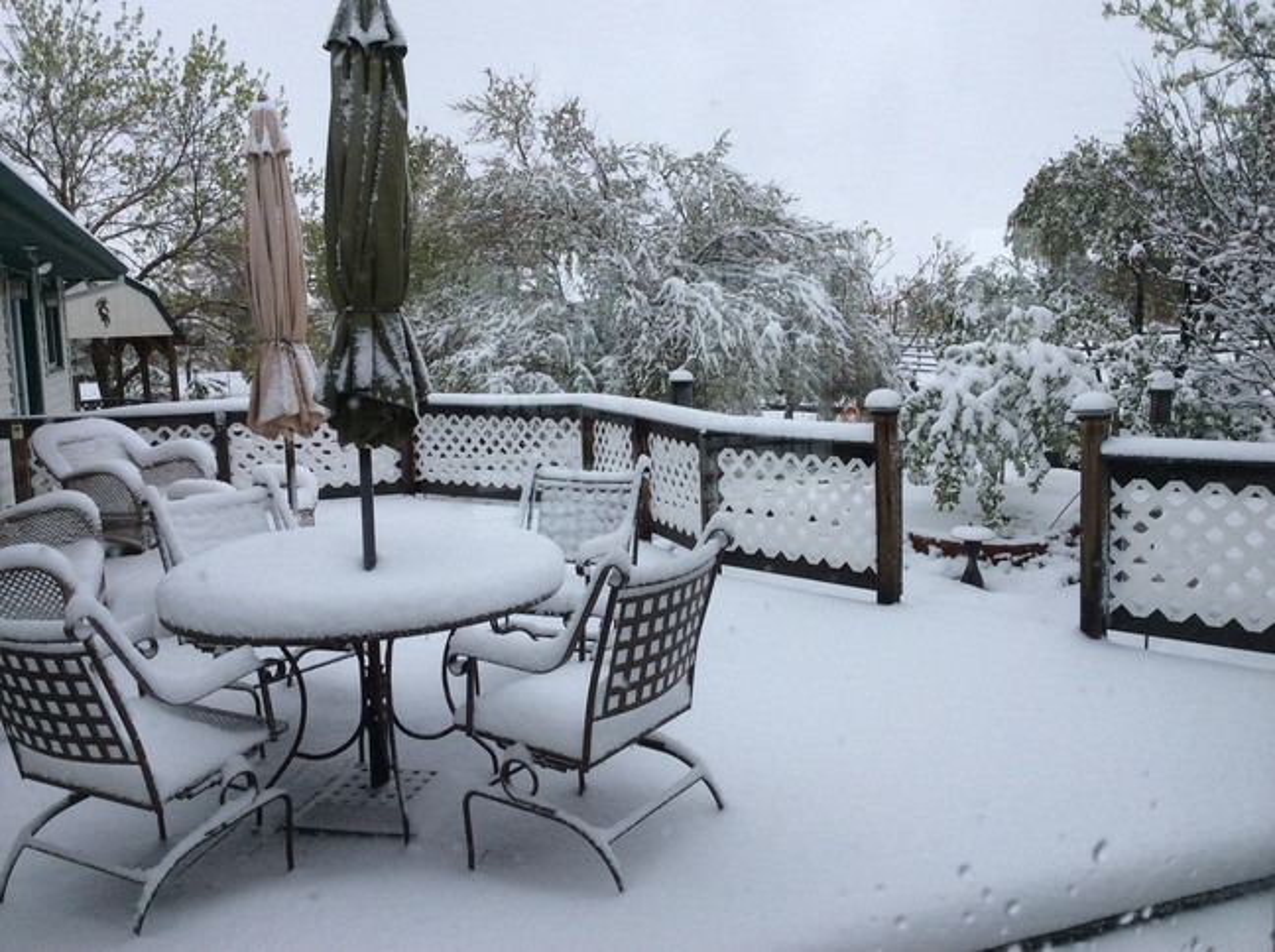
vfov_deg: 42.8
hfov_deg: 55.4
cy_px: 476
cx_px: 638
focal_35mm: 33
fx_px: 1214
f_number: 2.4
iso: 32
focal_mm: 3.3
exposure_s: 1/120
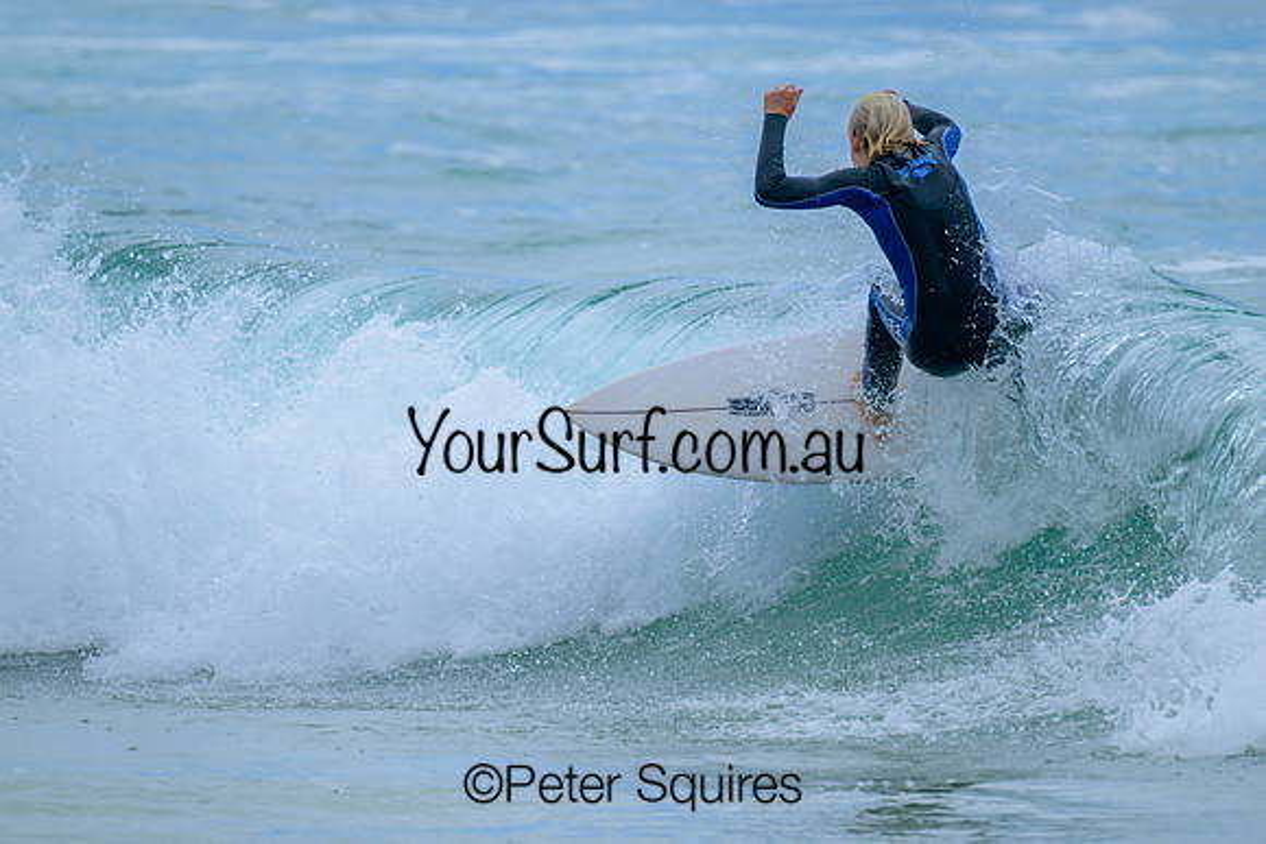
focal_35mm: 695
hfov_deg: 3.0
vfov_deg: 2.0
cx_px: 737
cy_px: 524
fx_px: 24453
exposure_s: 1/2000
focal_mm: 560
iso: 360
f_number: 8
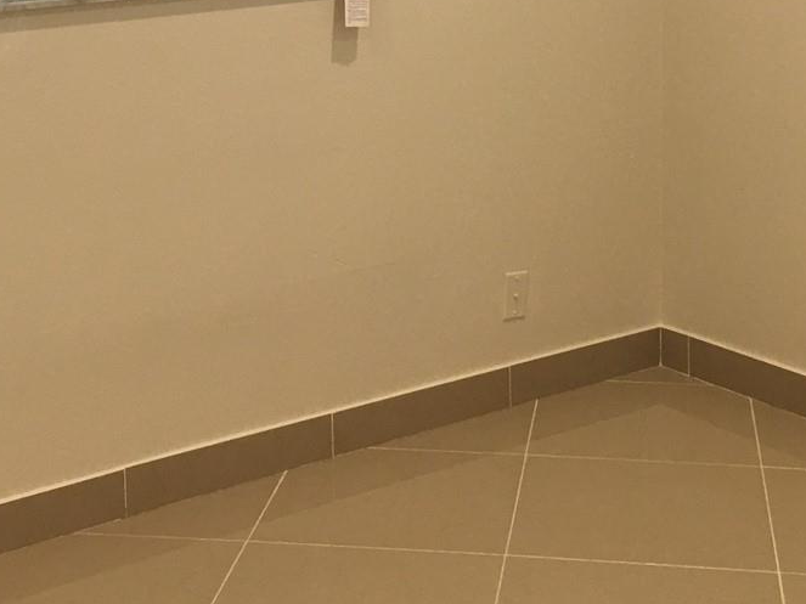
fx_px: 1630
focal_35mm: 70
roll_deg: +0.8
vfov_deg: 20.4
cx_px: 395
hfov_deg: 27.8
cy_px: 12
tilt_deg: -7.5
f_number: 2.2
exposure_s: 1/30
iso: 40
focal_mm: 4.15
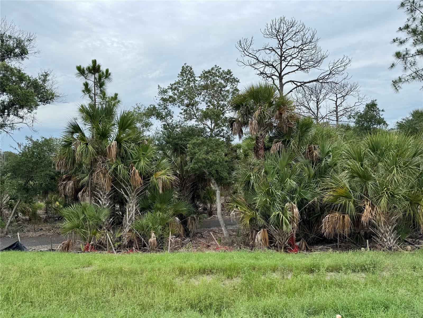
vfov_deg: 56.8
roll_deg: +1.7
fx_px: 293
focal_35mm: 24
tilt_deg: +1.5
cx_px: 212
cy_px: 159
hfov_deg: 71.6
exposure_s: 1/3597
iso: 80
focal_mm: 6.76
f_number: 1.78
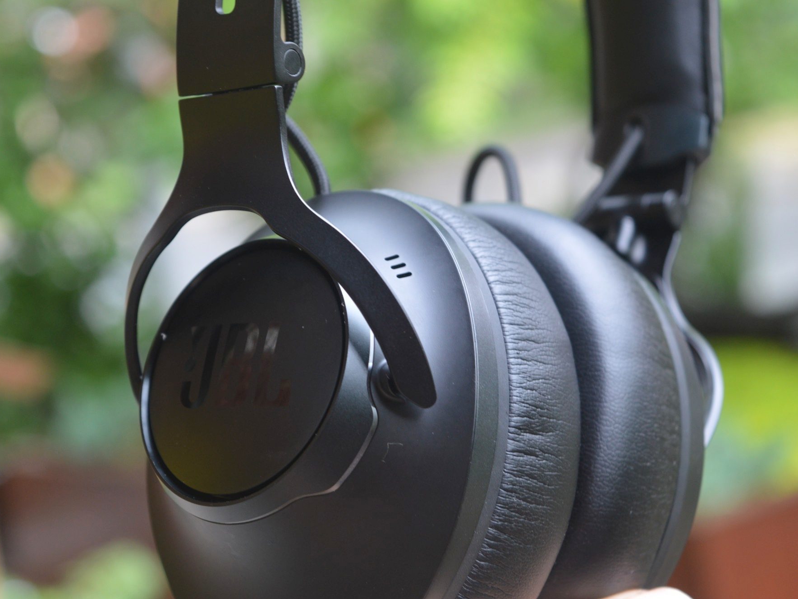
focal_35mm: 90
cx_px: 386
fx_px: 2065
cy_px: 300
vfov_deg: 16.5
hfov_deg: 21.9
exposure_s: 1/25
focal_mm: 55
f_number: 5.6
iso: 400
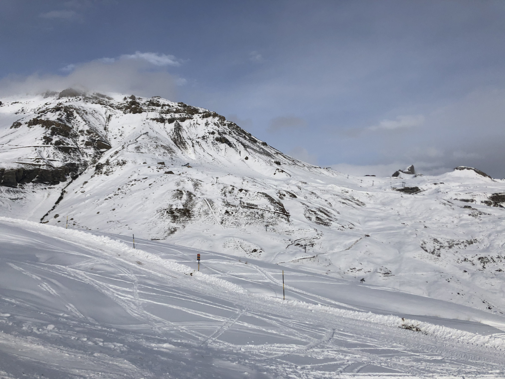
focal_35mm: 28
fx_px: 408
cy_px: 190
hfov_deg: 63.4
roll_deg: +3.3
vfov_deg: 49.7
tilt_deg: +7.2
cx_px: 252
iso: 20
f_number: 1.8
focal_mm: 4
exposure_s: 1/3690
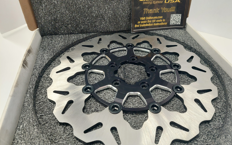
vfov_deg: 45.9
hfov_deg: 68.3
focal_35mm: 27
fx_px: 171
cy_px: 63
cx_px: 122
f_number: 1.8
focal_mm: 5.23
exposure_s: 1/60
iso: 200
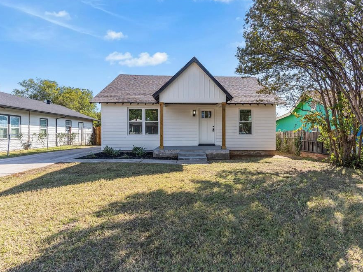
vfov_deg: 68.7
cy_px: 136
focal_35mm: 19
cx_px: 195
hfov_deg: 84.5
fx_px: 199
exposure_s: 1/400
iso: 100
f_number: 5.6
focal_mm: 17
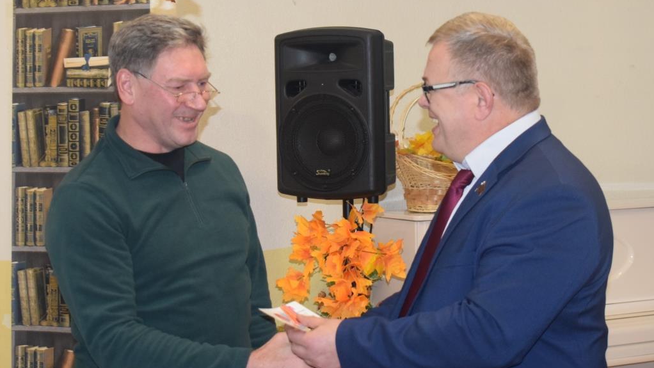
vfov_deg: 19.1
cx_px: 327
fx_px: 1093
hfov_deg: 33.3
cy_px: 205
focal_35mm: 63
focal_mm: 40
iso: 1800
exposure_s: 1/60
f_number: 5
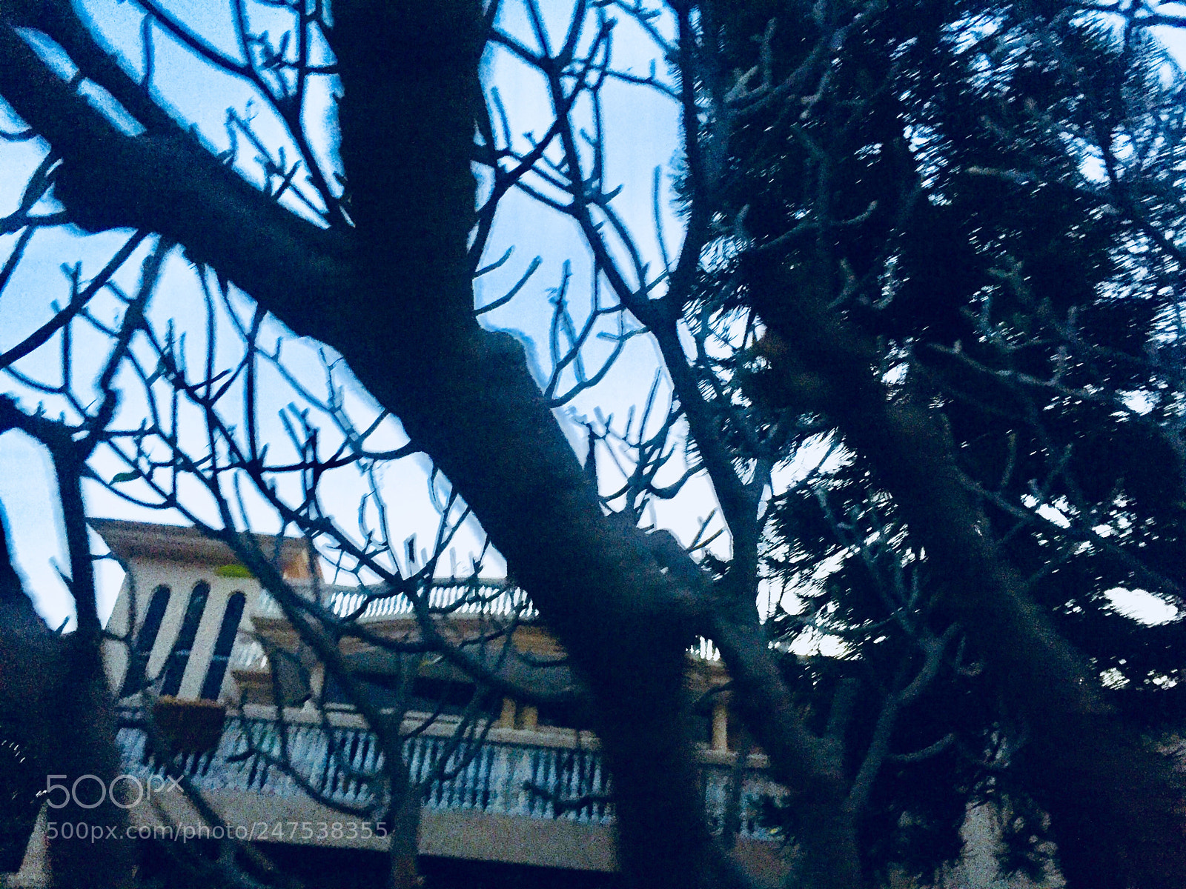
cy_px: 444
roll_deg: -11.7
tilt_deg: +33.8
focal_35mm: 29
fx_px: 994
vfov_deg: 48.2
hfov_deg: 61.7
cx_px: 593
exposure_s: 1/20
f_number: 2.2
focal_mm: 4.15
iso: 250
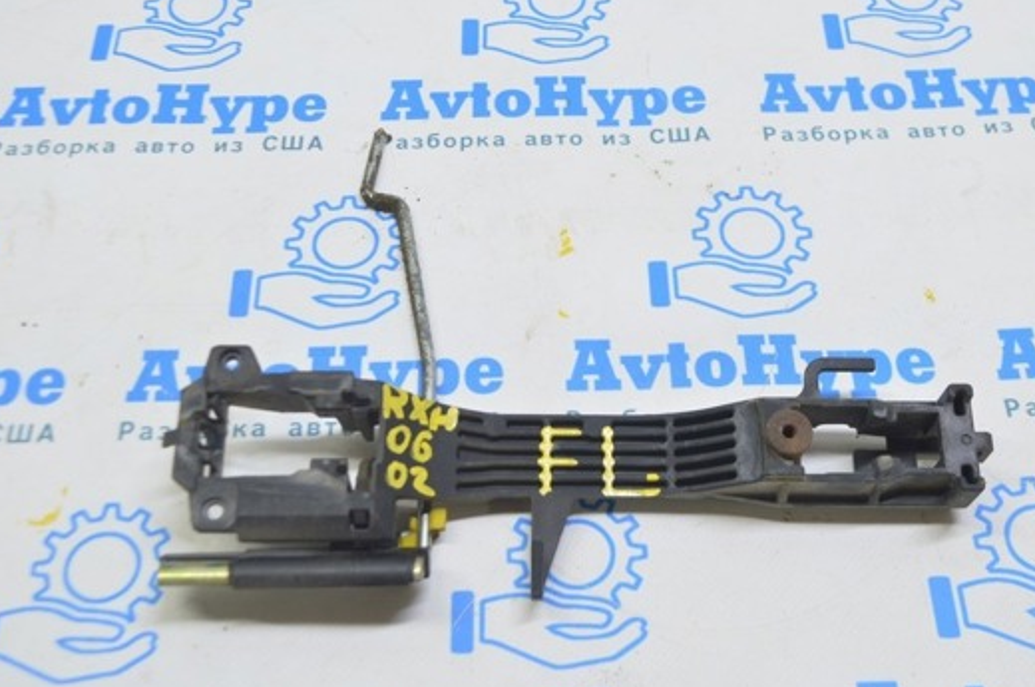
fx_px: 1378
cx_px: 557
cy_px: 276
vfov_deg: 27.9
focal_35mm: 48
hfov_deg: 41.1
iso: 400
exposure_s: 1/20
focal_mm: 26
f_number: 5.6
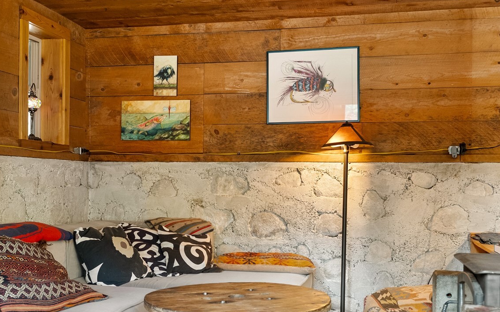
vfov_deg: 28.4
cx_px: 205
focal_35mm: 45
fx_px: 614
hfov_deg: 44.1
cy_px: 198
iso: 400
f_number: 2.8
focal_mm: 29.7
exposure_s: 1/15
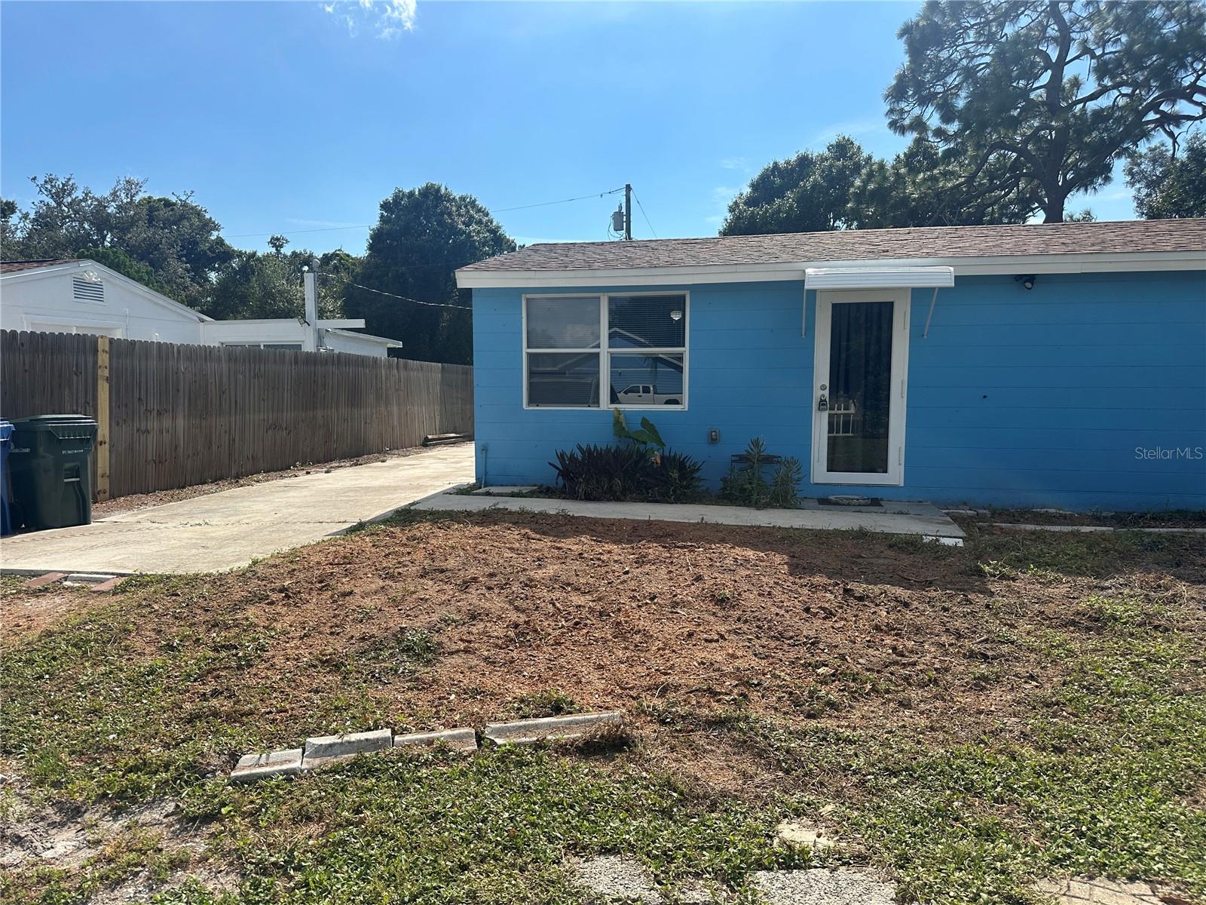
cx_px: 603
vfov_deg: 56.8
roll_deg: +0.5
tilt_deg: -4.2
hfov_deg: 71.6
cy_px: 452
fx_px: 836
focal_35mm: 24
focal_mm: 6.86
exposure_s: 1/5848
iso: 80
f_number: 1.78
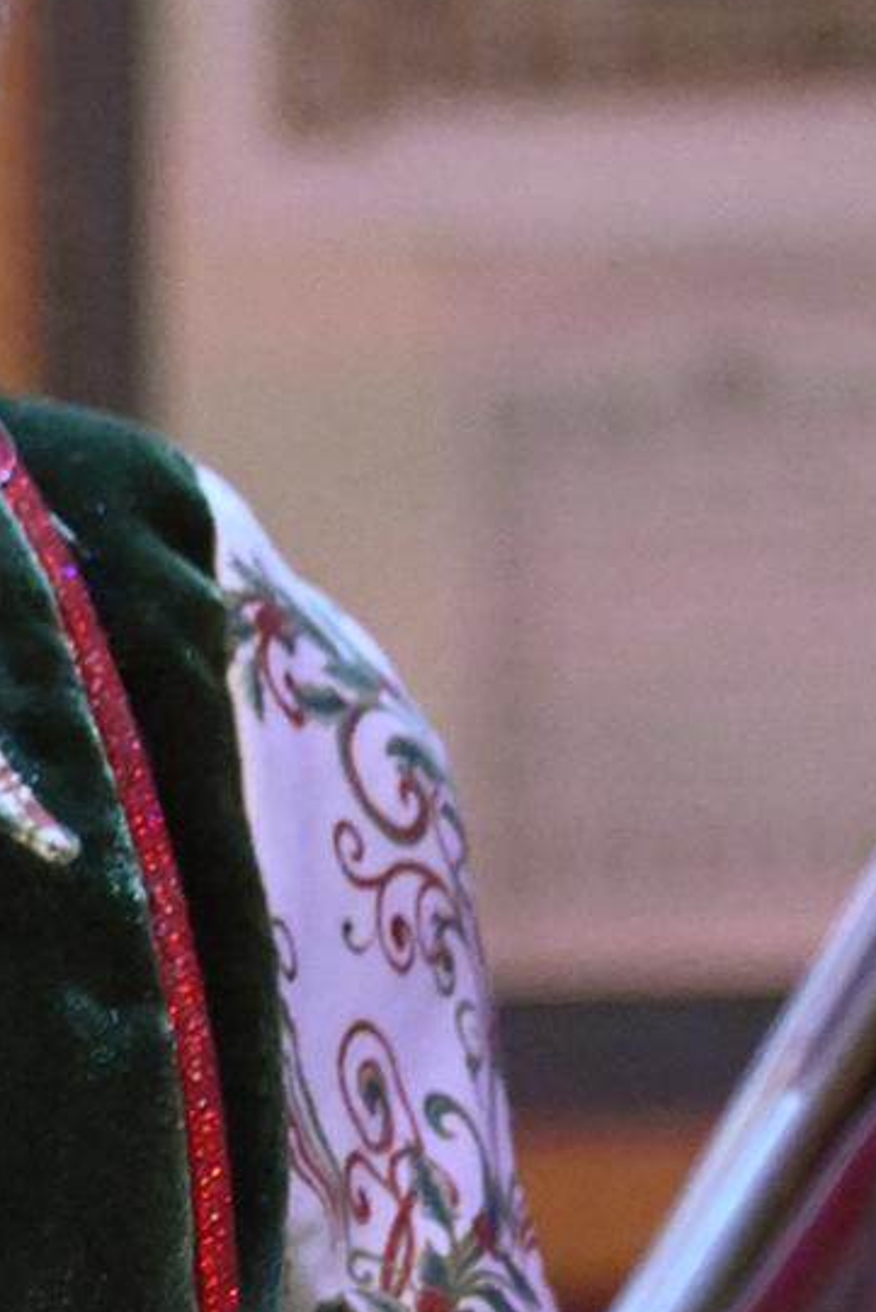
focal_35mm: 366
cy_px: 771
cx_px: -1077
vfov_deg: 5.6
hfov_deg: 3.7
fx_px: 13349
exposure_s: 1/160
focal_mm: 66
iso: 6400
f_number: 4
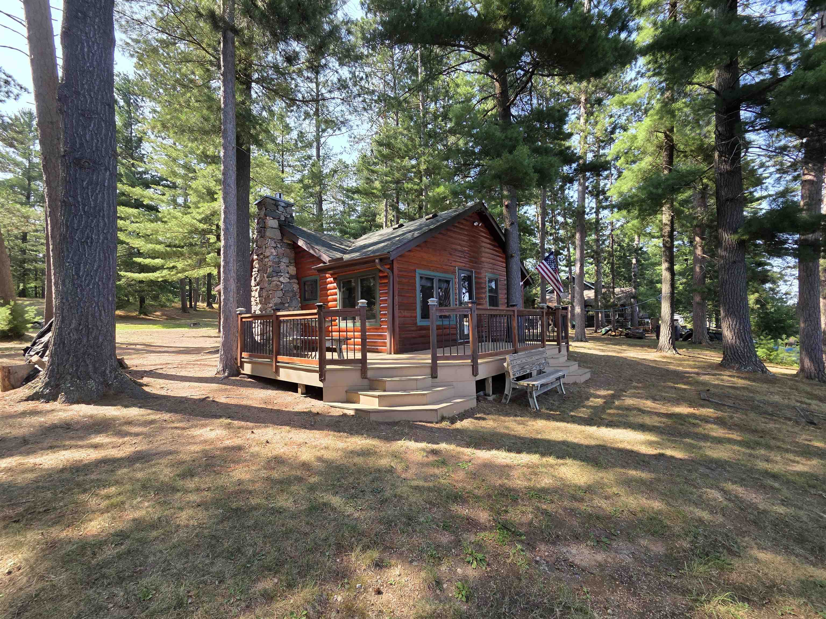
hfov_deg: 106.2
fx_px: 310
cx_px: 413
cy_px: 310
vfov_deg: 89.9
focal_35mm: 13
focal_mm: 2.2
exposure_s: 1/322
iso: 50
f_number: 2.2
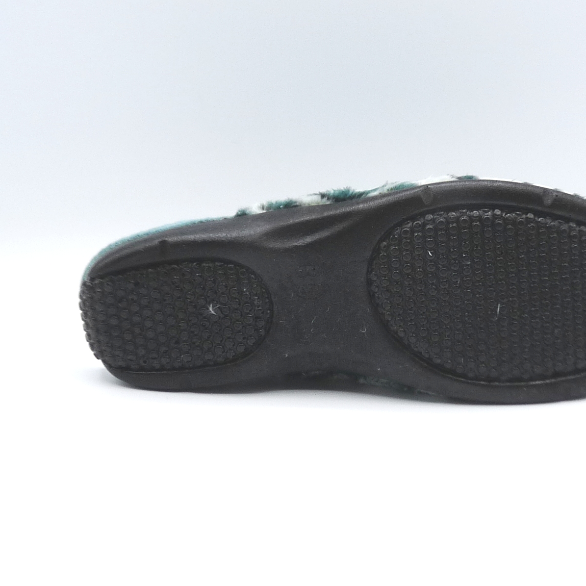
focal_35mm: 58
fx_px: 1111
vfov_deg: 29.6
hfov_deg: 29.4
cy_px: 293
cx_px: 382
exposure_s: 1/200
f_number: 4
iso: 100
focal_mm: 4.8
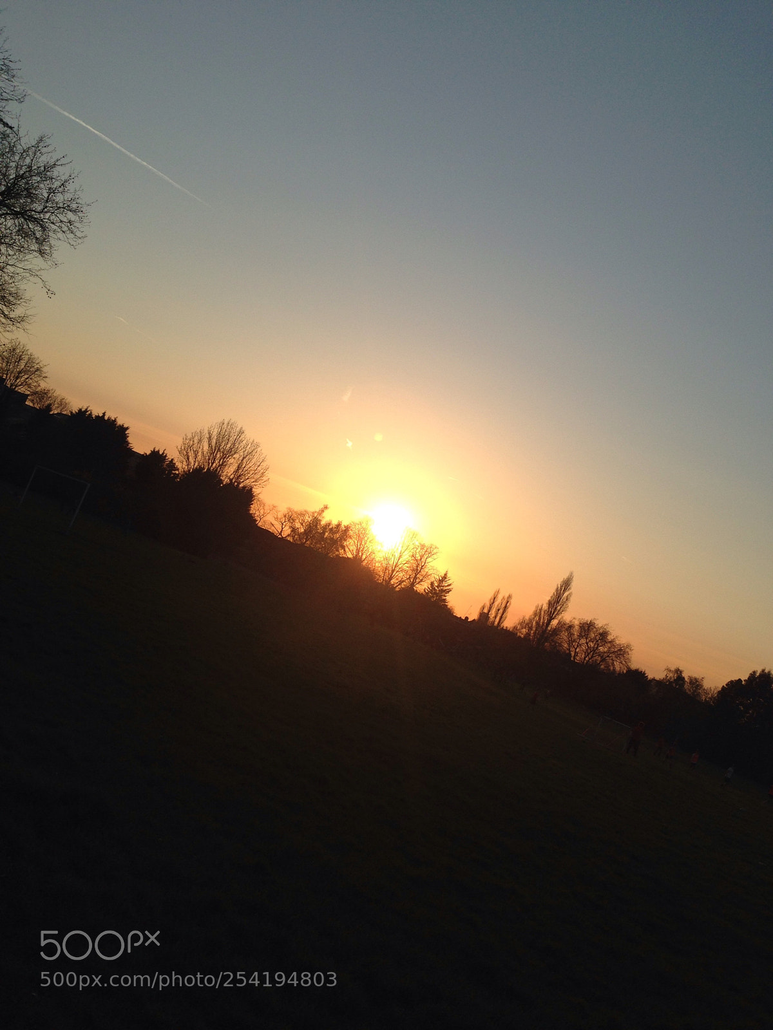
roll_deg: -23.3
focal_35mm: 33
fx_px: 983
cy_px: 515
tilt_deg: +6.2
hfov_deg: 42.9
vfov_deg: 55.4
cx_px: 386
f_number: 2.4
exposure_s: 1/1808
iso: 50
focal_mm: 4.12
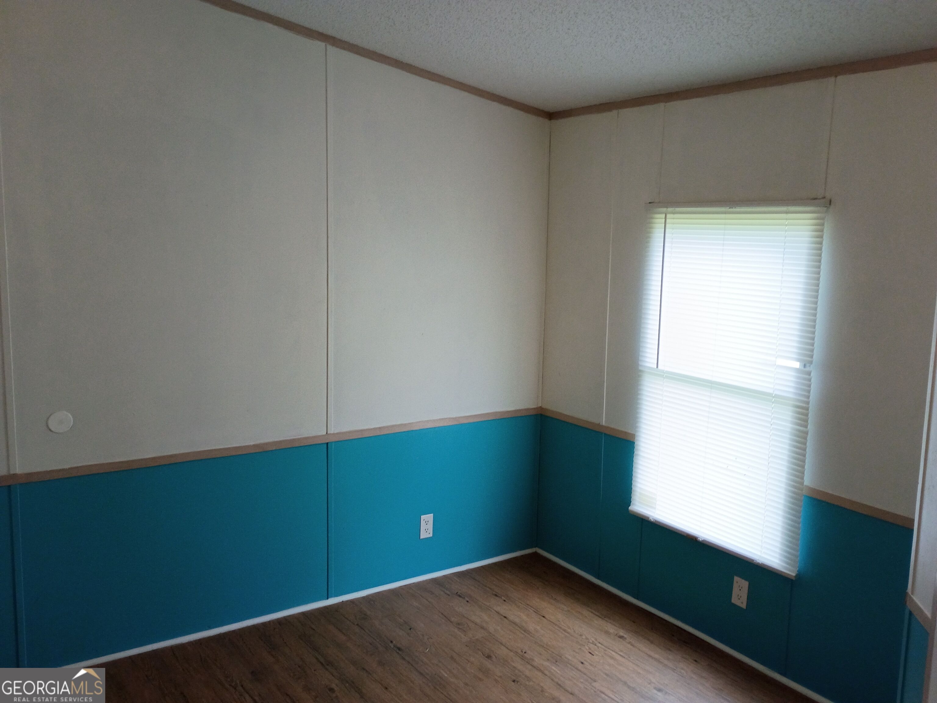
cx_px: 468
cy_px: 352
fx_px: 785
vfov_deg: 48.2
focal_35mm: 29
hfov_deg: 61.7
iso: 178
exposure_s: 1/60
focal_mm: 4.27
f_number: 1.8
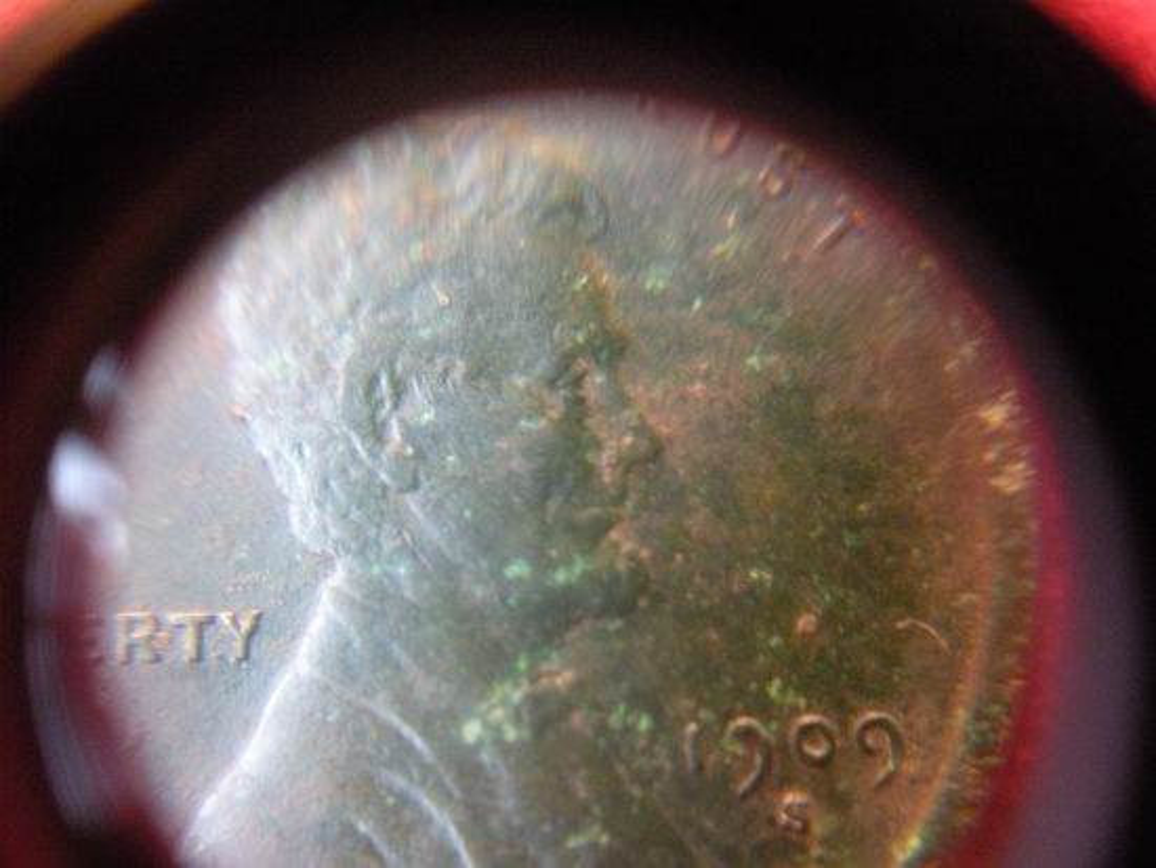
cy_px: 434
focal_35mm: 36
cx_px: 578
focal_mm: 6.3
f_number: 3.5
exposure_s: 1/8
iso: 553
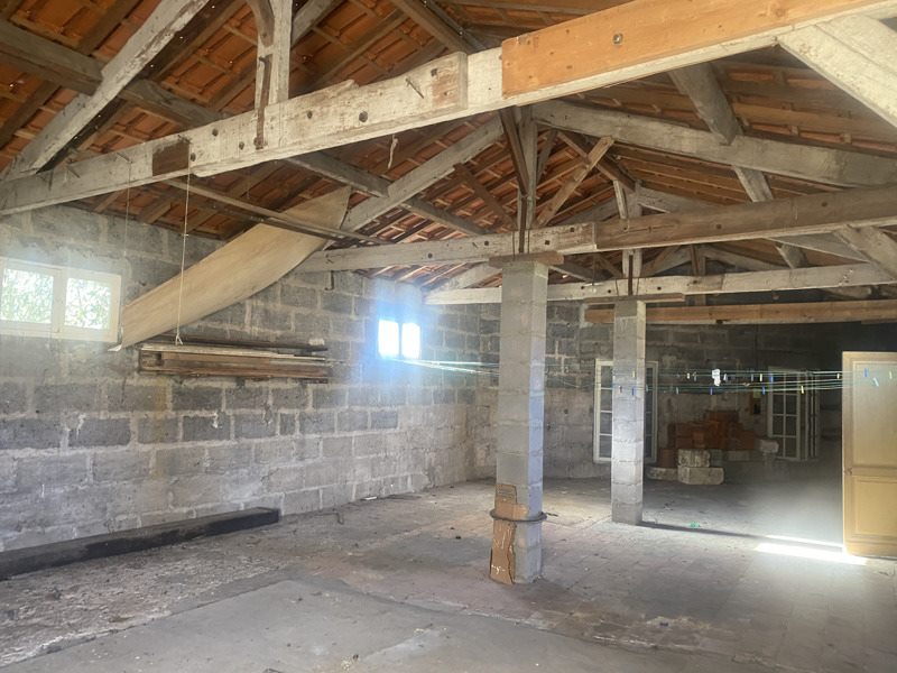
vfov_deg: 53.1
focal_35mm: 26
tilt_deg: +4.2
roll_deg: -1.3
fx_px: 674
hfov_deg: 67.3
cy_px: 336
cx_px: 448
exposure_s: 1/60
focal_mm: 4.25
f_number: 1.8
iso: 250
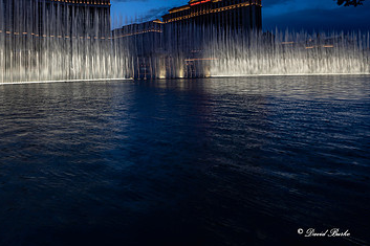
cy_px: 67
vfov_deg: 53.0
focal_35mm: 23
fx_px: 236
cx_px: 90
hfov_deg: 70.7
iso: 100
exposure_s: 1/4
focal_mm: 14
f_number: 11
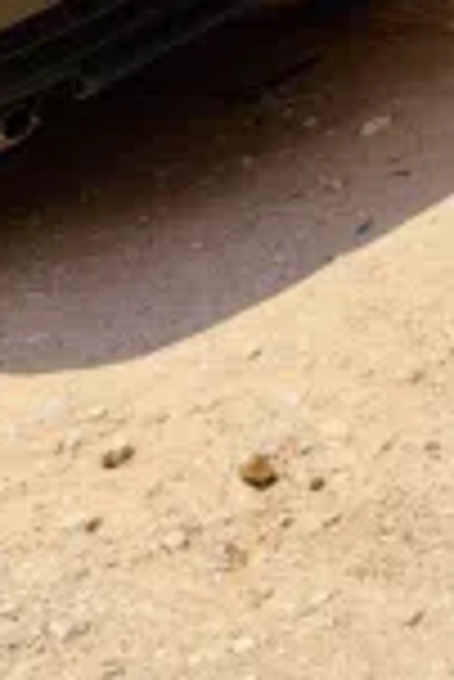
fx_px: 2491
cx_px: 144
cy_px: -99
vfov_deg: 15.1
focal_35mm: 132
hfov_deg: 10.4
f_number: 1.78
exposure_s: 1/5208
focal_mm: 6.76
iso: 64
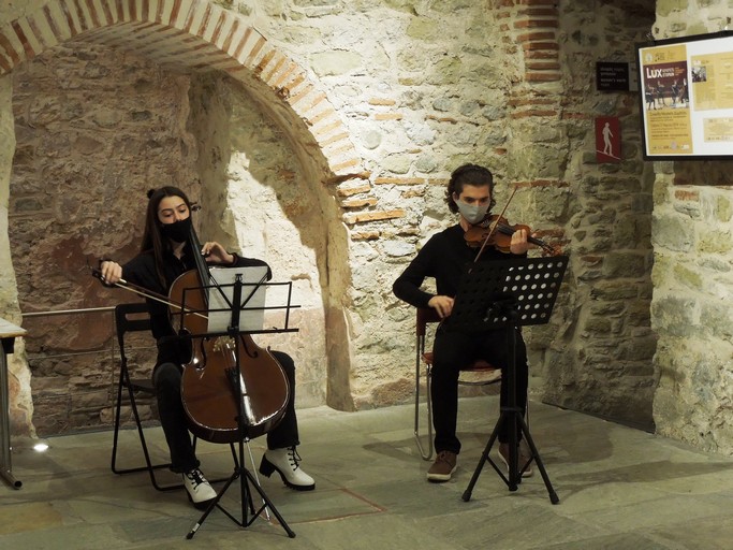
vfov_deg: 24.0
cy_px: 275
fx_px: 1291
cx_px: 366
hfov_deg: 31.7
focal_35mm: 61
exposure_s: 1/30
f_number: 4.3
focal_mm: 11
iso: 400
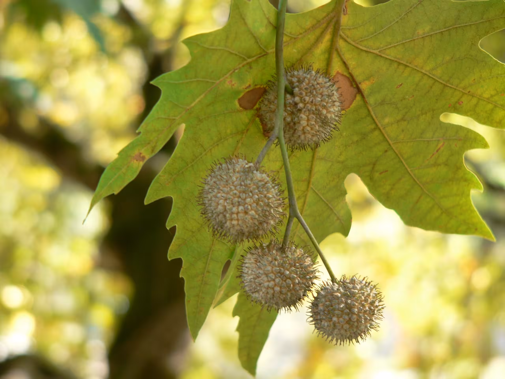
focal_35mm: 123
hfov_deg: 16.0
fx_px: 1794
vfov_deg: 12.0
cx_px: 252
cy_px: 190
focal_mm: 20.5
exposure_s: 1/60
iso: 100
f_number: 2.8
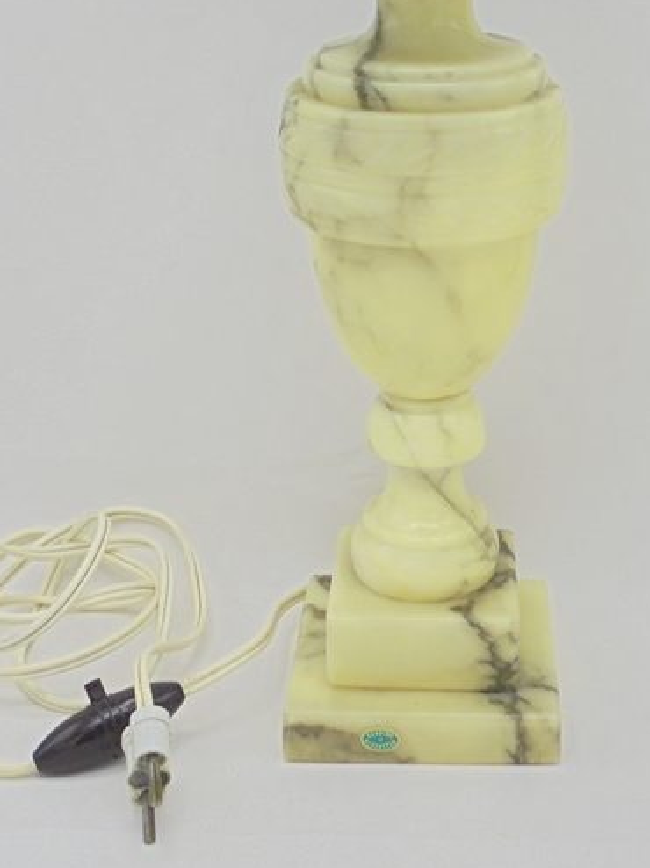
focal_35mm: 62
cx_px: 438
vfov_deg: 30.0
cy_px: 105
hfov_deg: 23.5
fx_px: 1554
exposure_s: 1/30
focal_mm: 6.1
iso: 100
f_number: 4
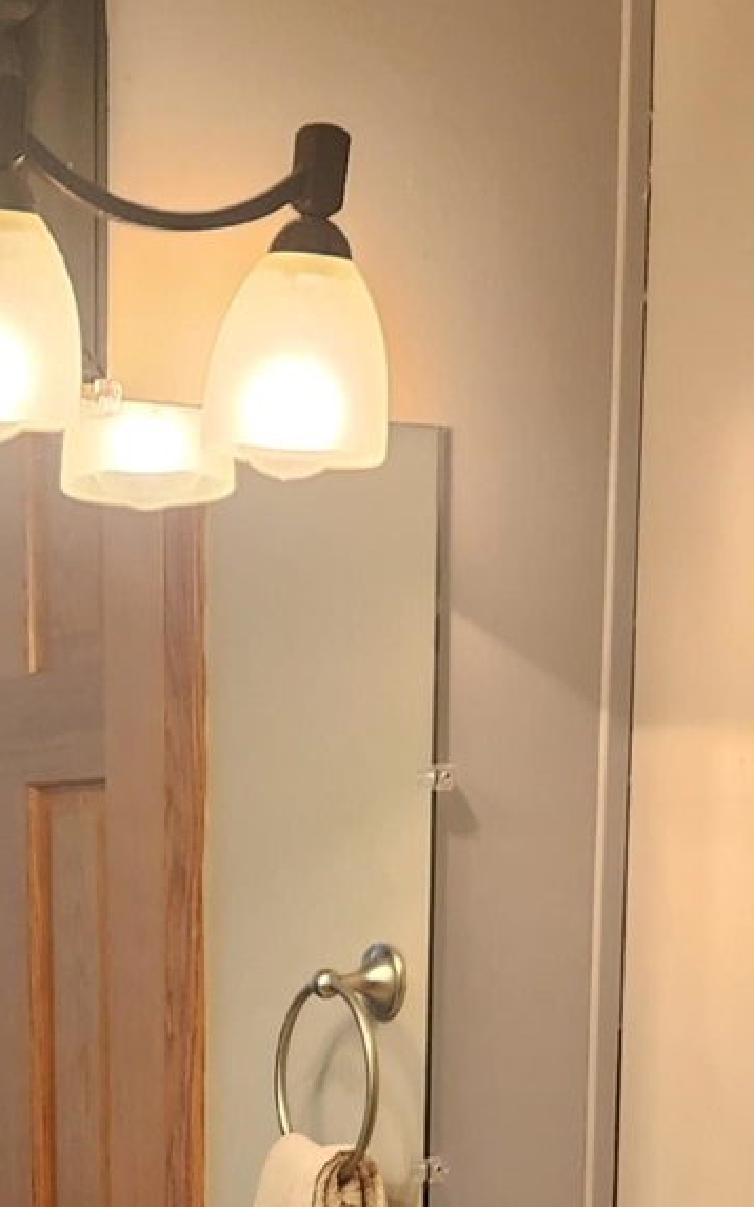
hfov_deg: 13.2
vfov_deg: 19.9
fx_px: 3223
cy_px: 1443
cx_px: 97
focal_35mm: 98
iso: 160
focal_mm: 5.4
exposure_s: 1/120
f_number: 1.8
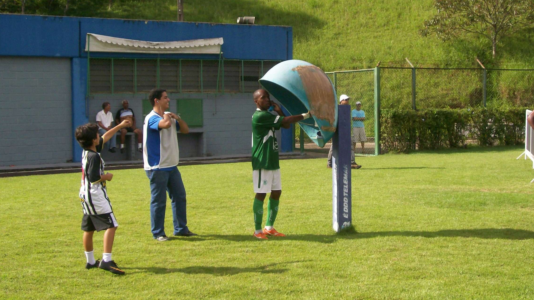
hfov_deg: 33.8
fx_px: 878
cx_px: 269
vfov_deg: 19.4
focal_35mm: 62
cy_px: 130
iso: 80
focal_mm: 9.4
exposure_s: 1/720
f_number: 3.4
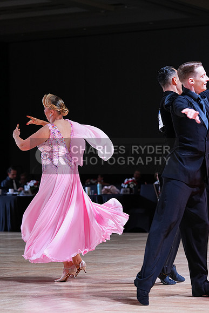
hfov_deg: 10.7
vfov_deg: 16.0
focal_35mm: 128
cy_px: 156
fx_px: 1114
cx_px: 104
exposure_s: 1/400
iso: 1600
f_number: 4
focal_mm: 128
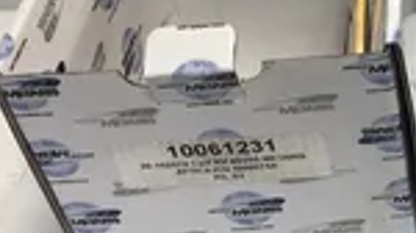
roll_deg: -0.9
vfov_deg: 13.2
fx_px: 992
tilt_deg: -43.5
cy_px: -11
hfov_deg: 21.7
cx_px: 516
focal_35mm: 90
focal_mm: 3.3
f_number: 2.4
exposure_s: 1/125
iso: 25
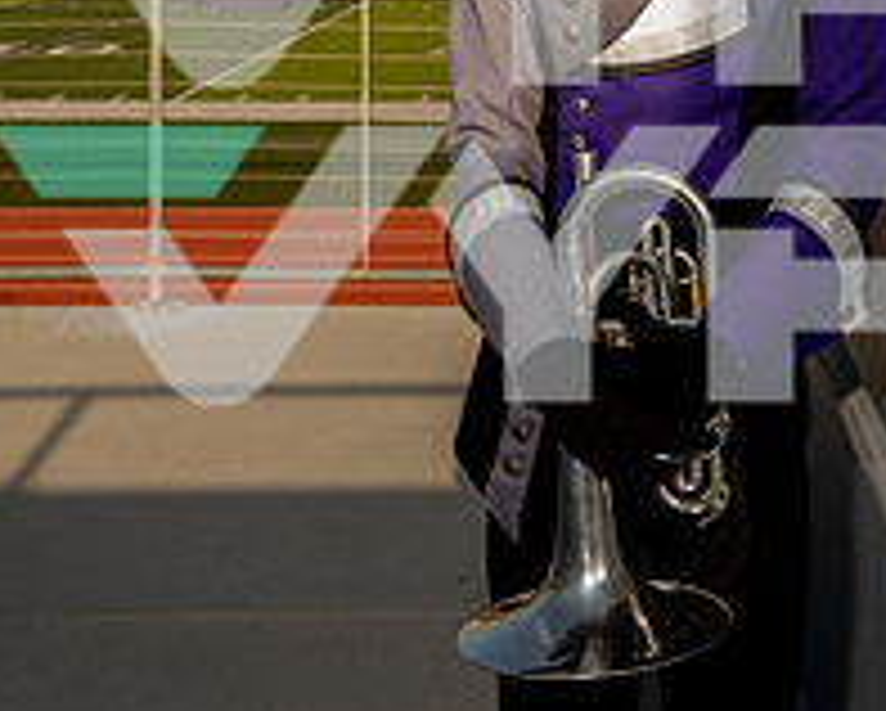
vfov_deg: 24.0
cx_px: 666
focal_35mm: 60
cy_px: -50
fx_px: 1575
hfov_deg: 30.9
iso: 100
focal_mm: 28
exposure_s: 1/250
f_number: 8
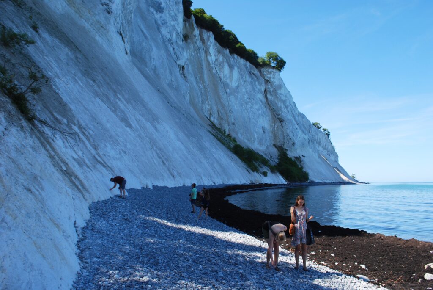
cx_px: 216
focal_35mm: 27
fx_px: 325
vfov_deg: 48.0
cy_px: 145
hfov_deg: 67.3
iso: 100
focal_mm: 18
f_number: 8
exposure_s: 1/100
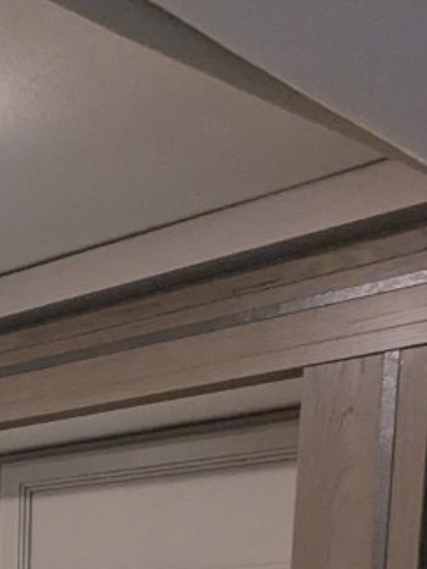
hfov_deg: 15.0
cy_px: 741
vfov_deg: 24.5
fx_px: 1135
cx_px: -535
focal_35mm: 69
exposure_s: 1/120
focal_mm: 2.35
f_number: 2.2
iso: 301
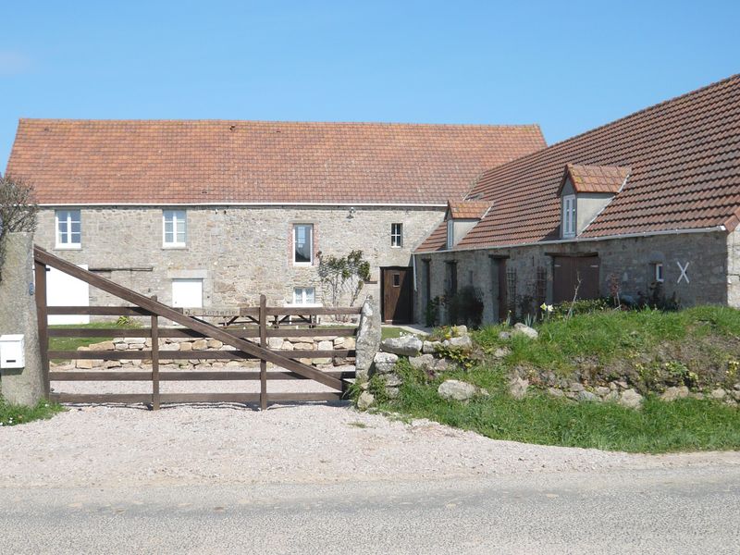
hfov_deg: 49.0
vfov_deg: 37.7
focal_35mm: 38
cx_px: 370
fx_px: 812
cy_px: 278
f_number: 9
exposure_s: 1/160
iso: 100
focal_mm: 5.2
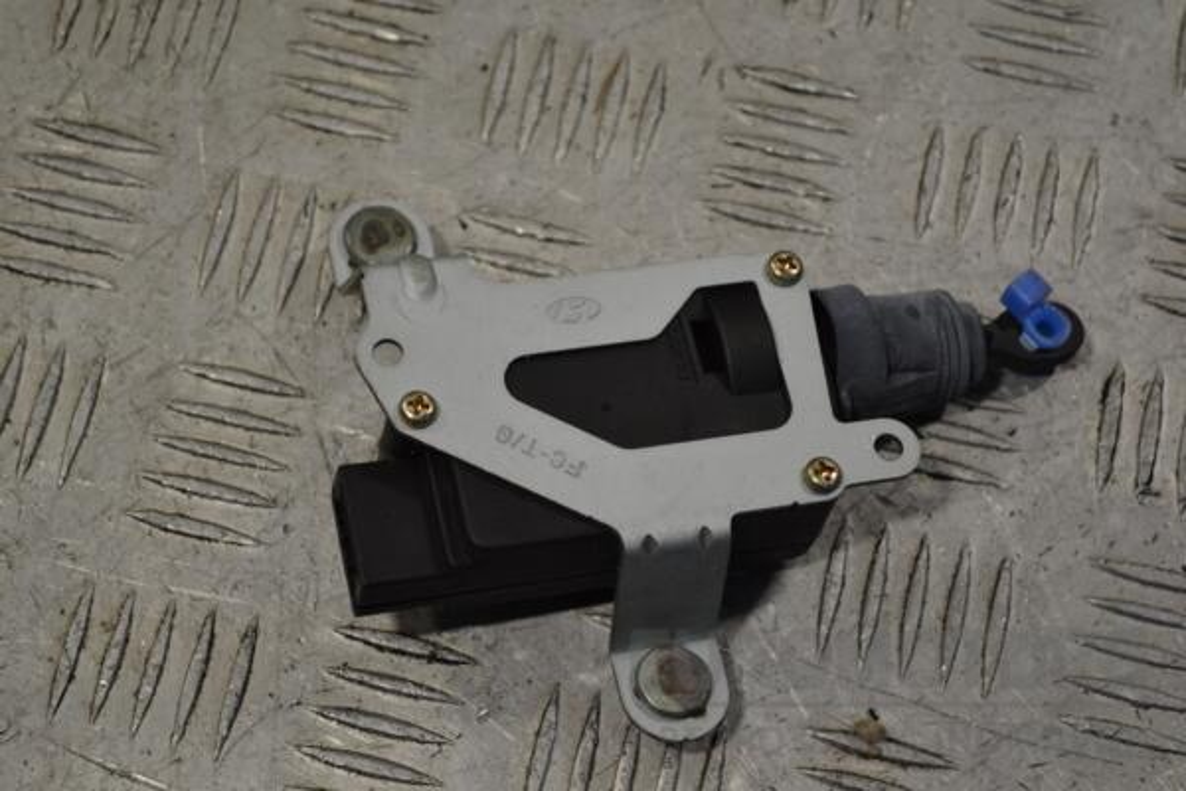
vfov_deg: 16.6
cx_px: 593
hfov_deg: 24.6
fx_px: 2718
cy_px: 396
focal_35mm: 82
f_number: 5.6
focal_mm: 55
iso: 320
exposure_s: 1/125
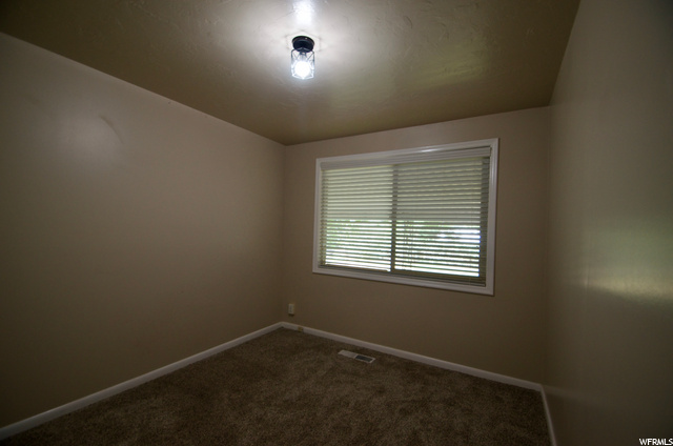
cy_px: 223
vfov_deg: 77.1
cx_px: 336
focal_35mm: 15
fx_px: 280
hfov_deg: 100.5
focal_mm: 10
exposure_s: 1/60
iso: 450
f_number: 4
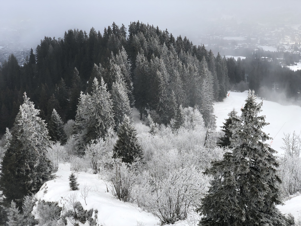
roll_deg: +1.5
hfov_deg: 36.8
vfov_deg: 28.0
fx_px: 452
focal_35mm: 52
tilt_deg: -20.4
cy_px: 113
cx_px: 150
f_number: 2.4
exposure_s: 1/592
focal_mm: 6
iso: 16
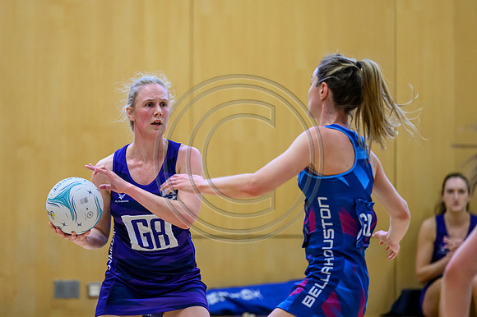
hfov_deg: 7.9
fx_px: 3438
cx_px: 170
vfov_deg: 5.3
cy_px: 116
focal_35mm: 260
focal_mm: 200
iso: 4000
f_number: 3.2
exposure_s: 1/1000
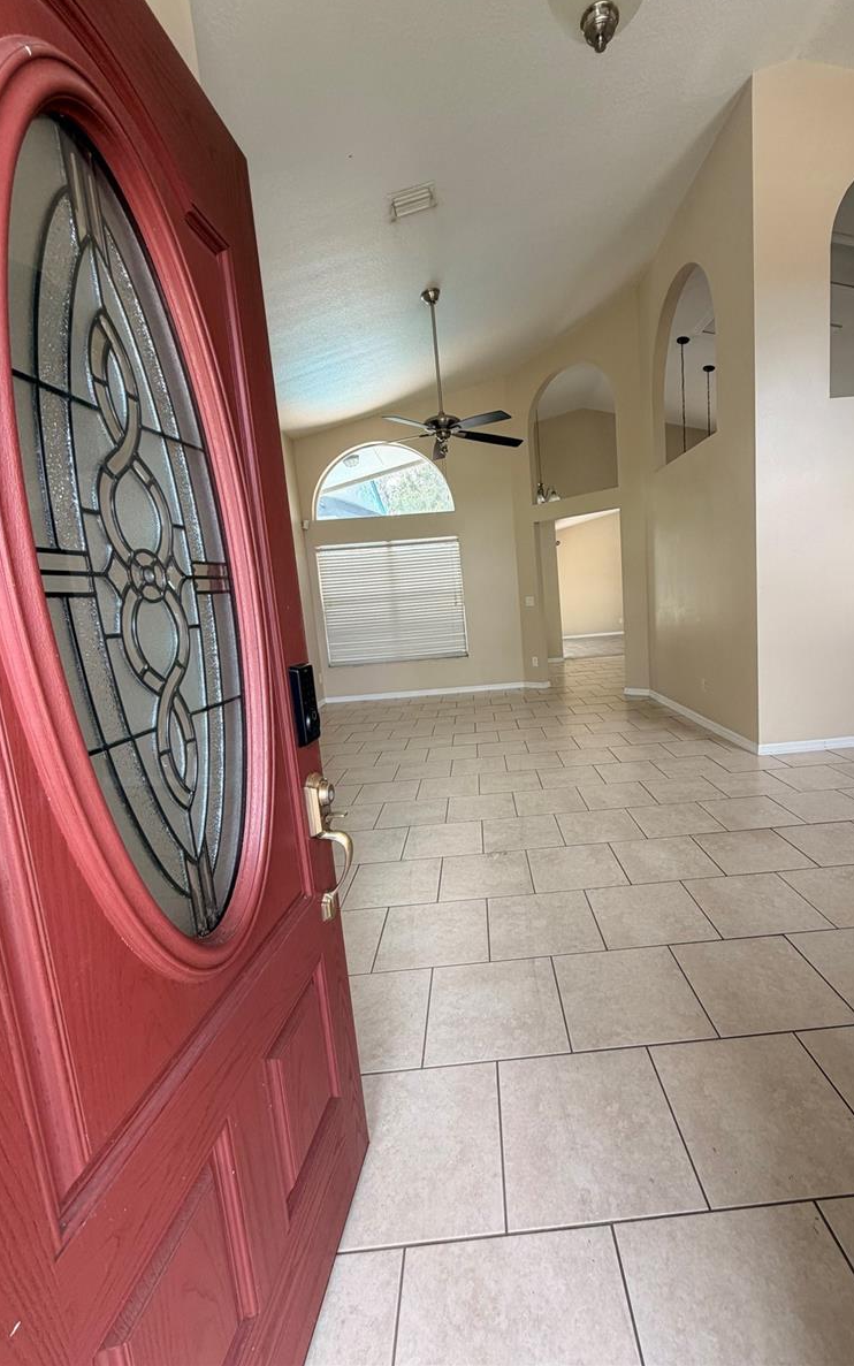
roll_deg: +3.8
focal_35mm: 15
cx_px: 495
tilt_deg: -8.5
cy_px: 677
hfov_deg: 74.3
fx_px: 559
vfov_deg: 101.5
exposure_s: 1/121
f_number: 2.2
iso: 100
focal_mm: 2.22
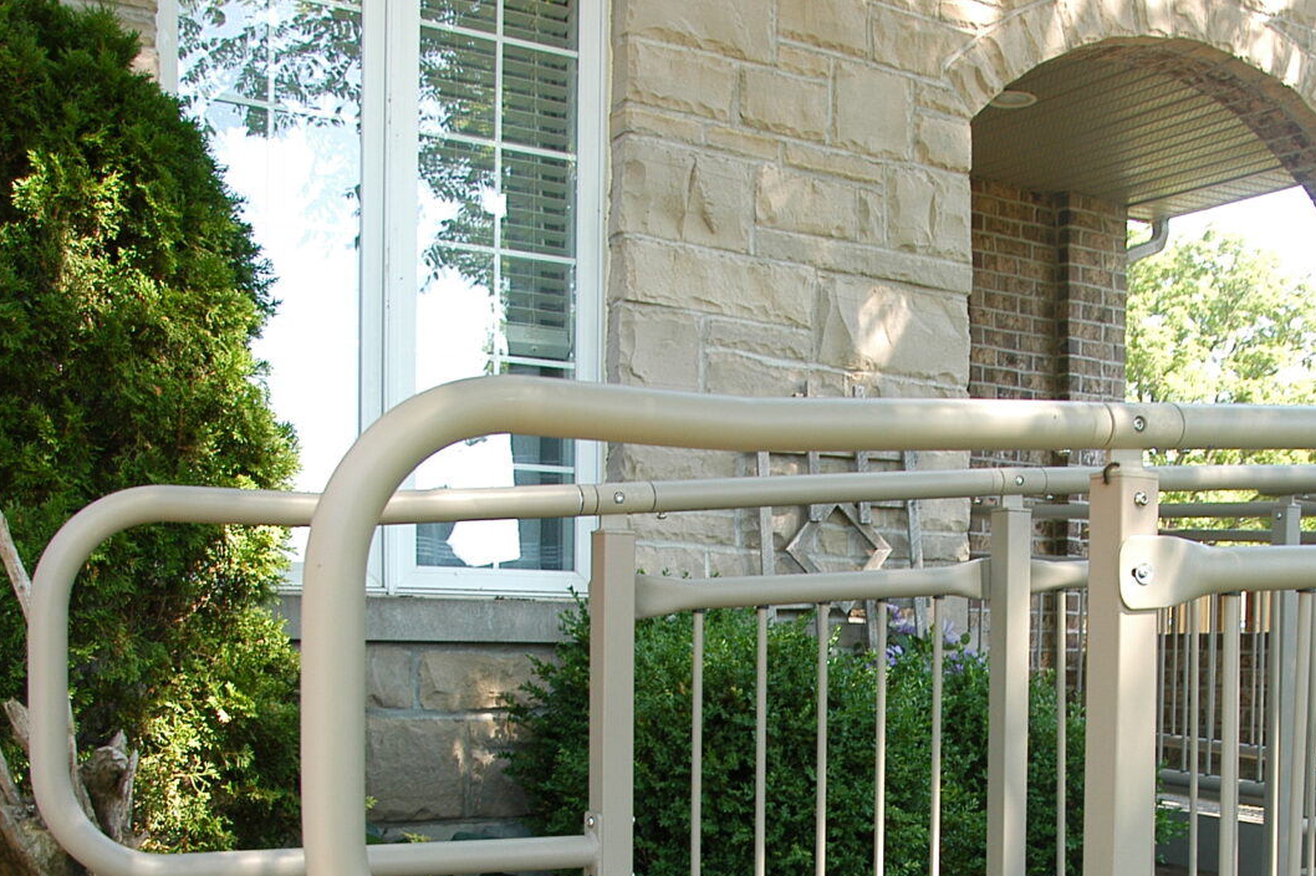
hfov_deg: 39.8
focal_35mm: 49
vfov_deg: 26.6
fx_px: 1790
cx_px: 902
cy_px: 783
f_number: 5
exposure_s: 1/90
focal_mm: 18
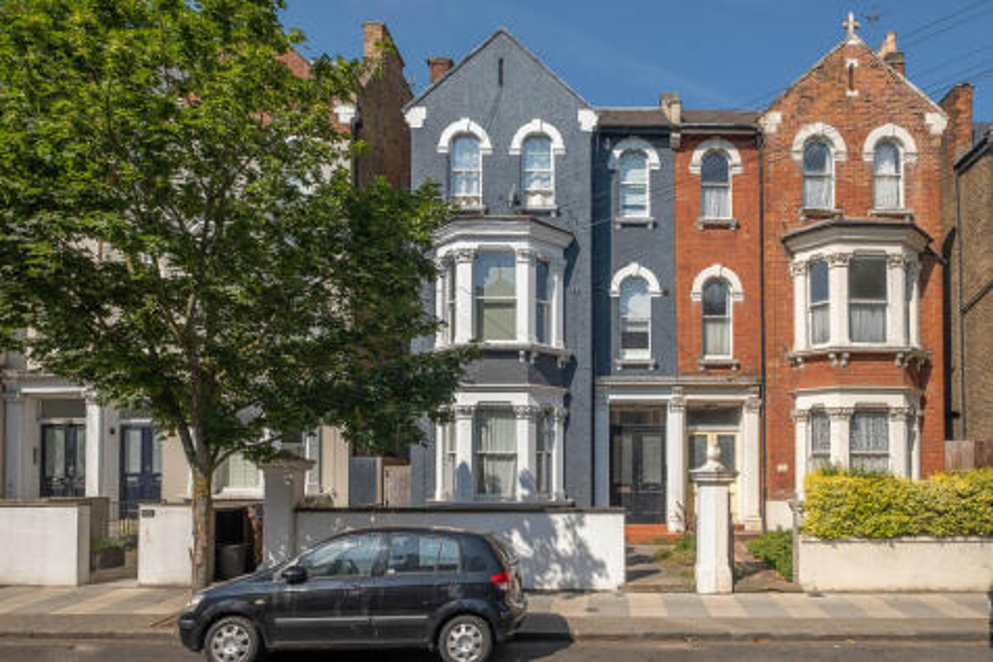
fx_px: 524
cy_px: 331
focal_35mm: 19
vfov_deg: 64.5
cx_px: 496
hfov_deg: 86.9
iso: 400
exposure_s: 1/1000
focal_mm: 12.6
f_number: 6.4
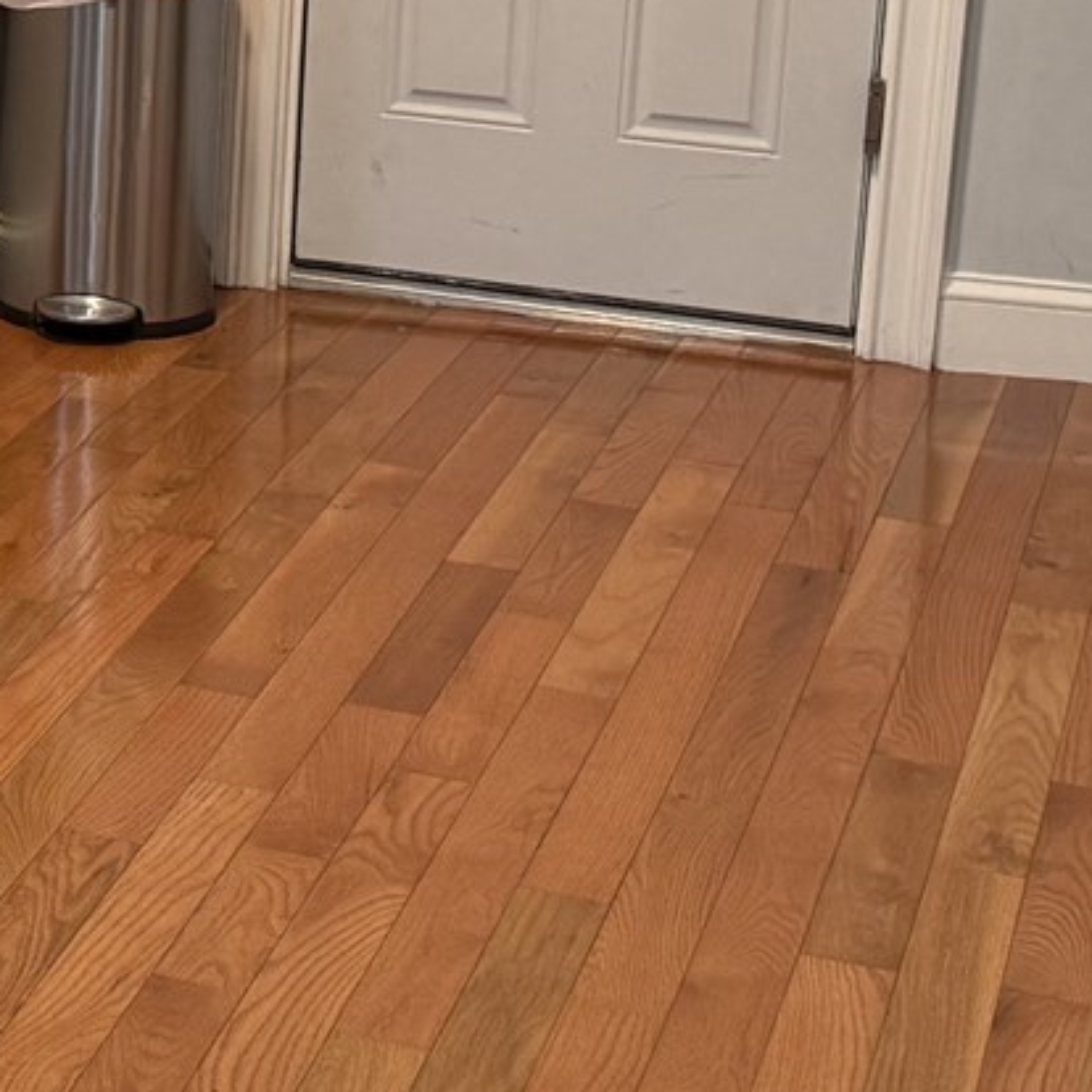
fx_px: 3747
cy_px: 45
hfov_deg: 15.3
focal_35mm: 105
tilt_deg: -13.6
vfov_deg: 16.3
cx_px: -538
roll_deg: +0.6
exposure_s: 1/60
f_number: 1.78
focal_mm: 6.76
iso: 160
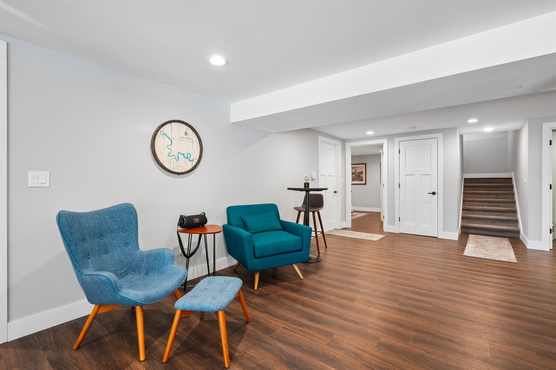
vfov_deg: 73.7
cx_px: 278
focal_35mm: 16
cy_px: 185
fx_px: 247
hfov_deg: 96.7
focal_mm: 16
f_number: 10
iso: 800
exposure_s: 1/10
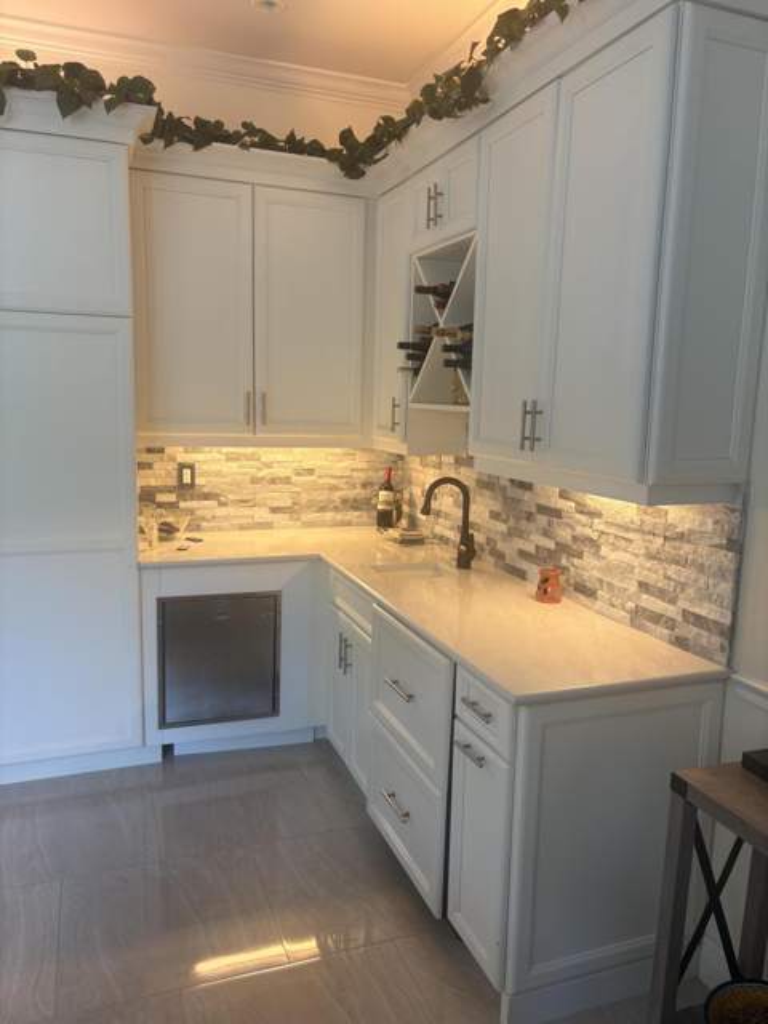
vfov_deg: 67.3
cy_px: 512
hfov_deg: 53.1
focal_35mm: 26
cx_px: 384
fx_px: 769
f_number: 1.6
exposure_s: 1/60
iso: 64
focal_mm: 5.96
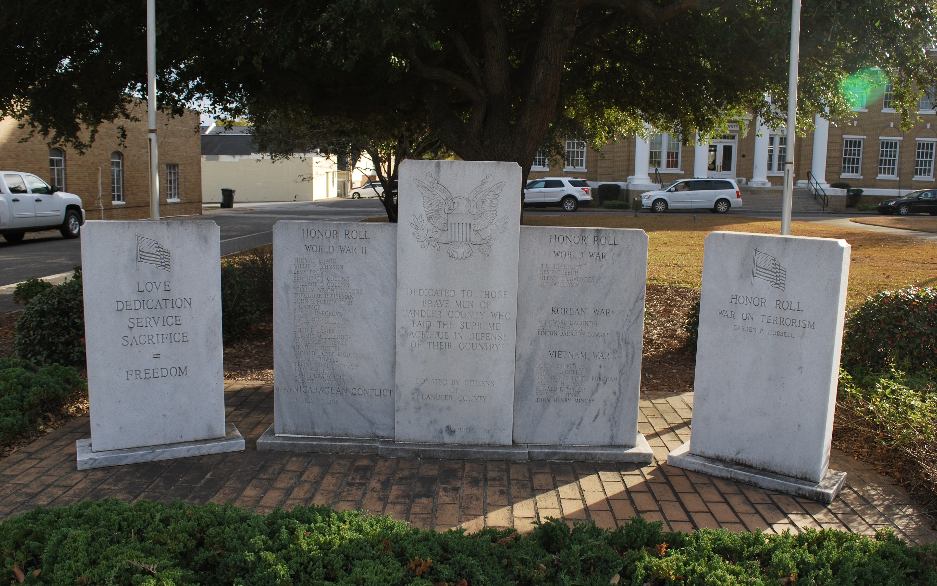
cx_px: 473
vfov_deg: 40.6
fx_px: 792
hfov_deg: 61.2
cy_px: 310
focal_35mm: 31
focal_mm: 20
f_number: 6.3
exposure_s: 1/160
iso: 100
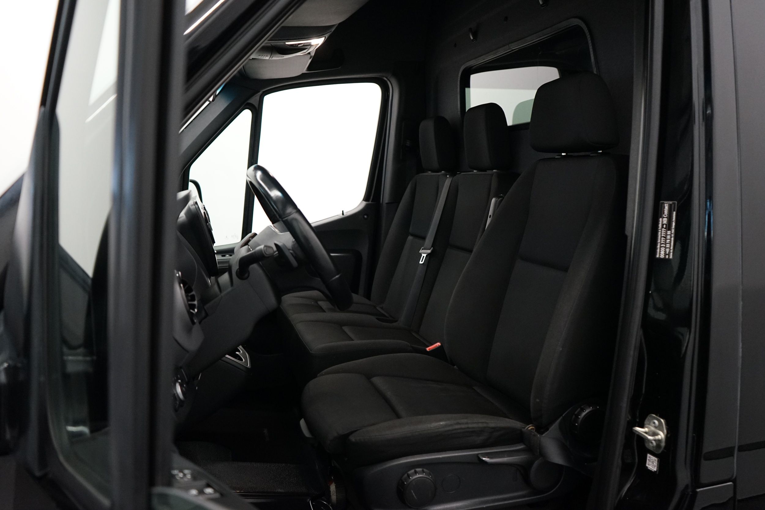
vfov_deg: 46.4
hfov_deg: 65.5
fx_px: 595
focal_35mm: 28
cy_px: 255
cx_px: 382
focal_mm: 28
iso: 2500
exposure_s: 1/160
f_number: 3.5
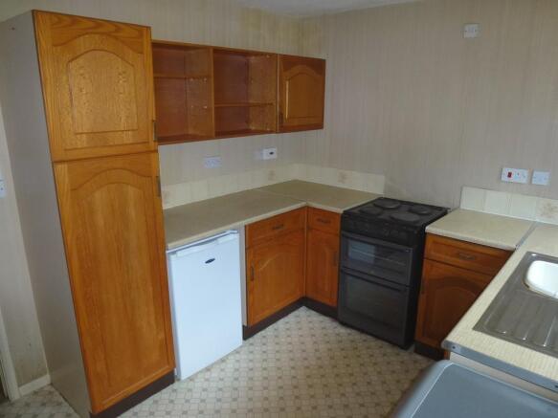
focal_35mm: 24
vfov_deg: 56.8
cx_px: 279
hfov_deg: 71.6
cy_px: 209
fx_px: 387
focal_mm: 4.3
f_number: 3.3
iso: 200
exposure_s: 1/60
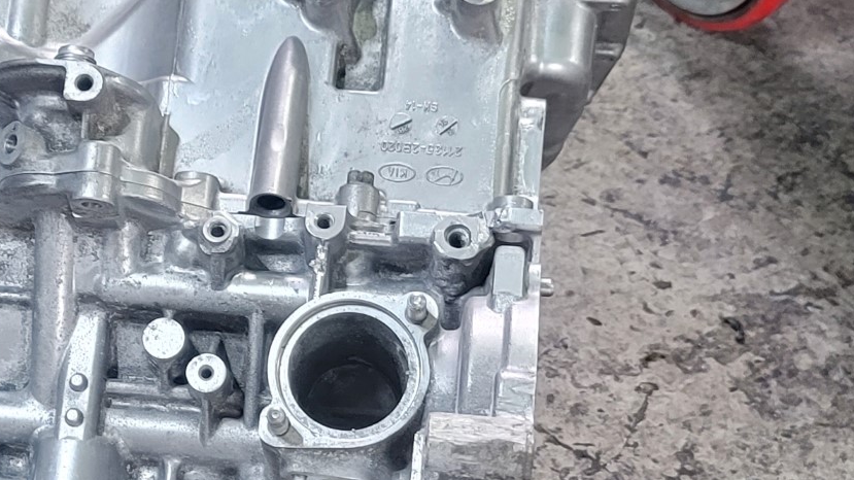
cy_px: 288
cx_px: 240
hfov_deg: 23.0
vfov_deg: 13.1
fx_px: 2083
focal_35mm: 92
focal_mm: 7
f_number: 1.8
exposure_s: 1/39
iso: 320
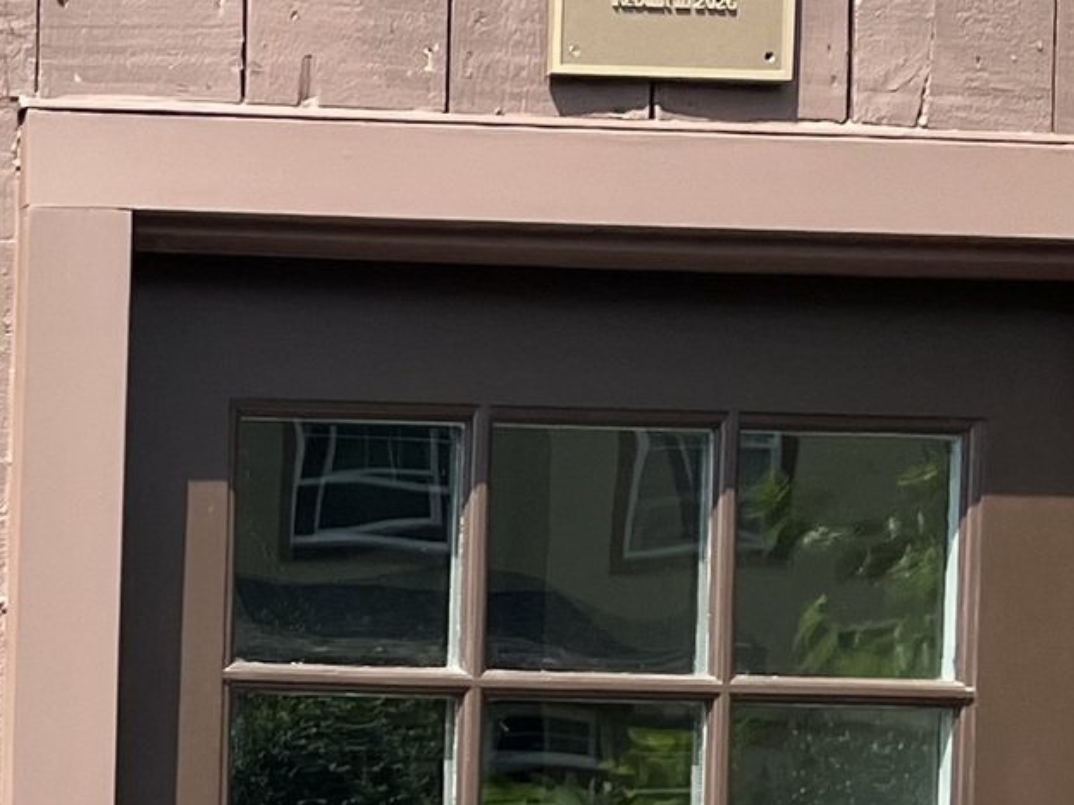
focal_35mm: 128
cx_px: -1017
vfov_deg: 11.1
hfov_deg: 13.4
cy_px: 1208
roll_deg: -0.6
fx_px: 3971
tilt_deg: -0.5
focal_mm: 5.1
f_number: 1.6
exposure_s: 1/1151
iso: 50
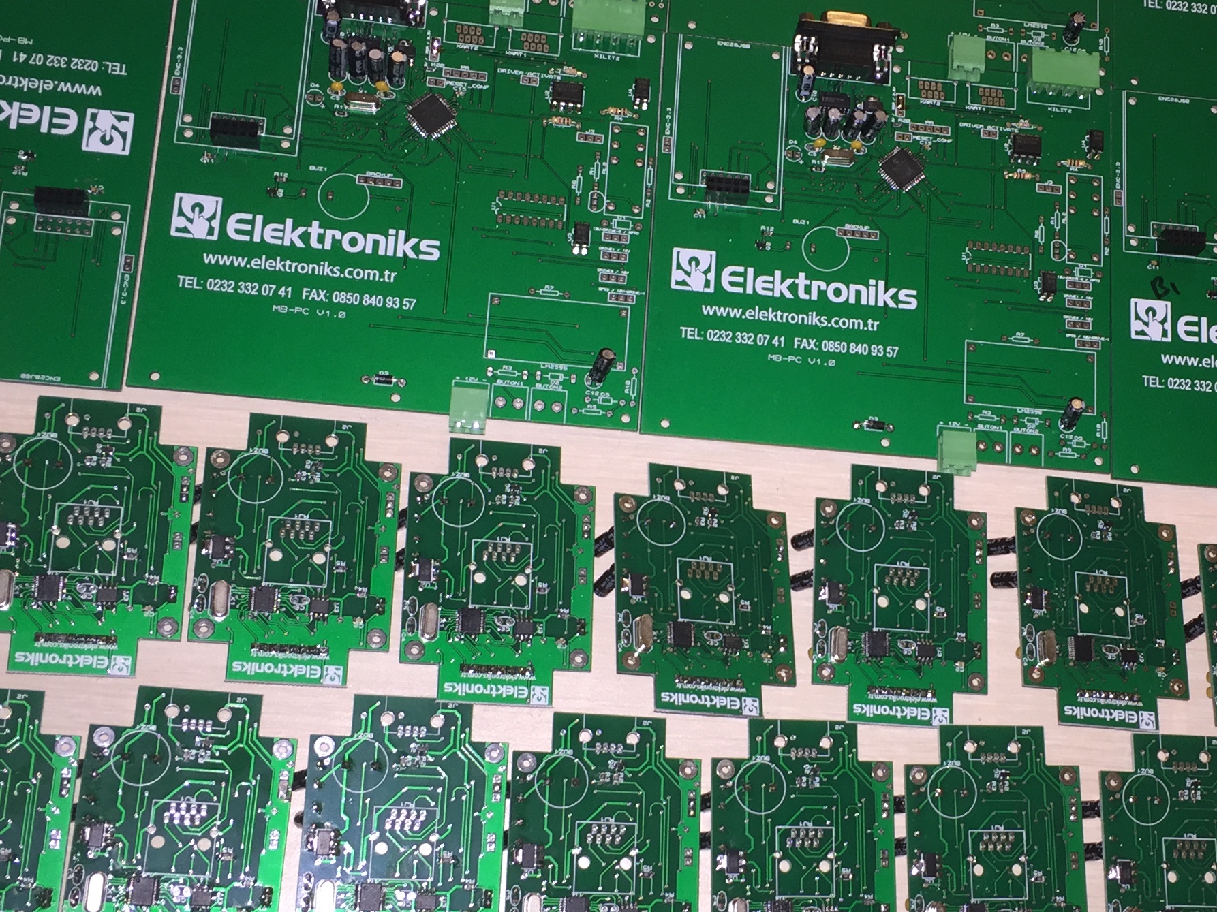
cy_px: 496
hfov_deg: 35.8
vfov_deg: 27.5
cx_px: 803
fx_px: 1863
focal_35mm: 53
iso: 50
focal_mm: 4.15
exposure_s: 1/25
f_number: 2.2
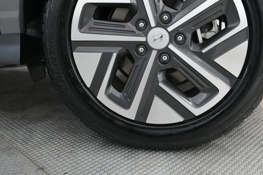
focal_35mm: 39
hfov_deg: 49.3
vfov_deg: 33.4
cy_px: 42
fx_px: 285
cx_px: 158
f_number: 2.8
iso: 4000
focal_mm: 24
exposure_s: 1/160
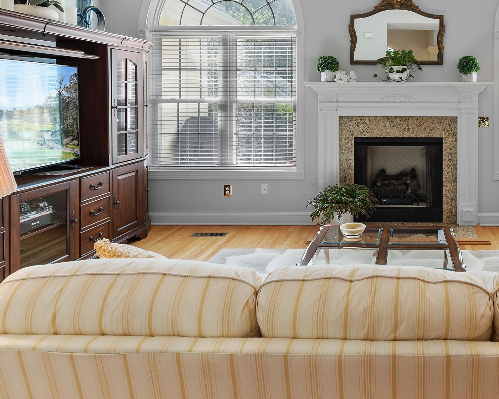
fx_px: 414
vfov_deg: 49.9
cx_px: 391
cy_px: 111
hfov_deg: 58.0
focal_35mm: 28
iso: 100
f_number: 4.5
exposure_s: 1/6
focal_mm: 10
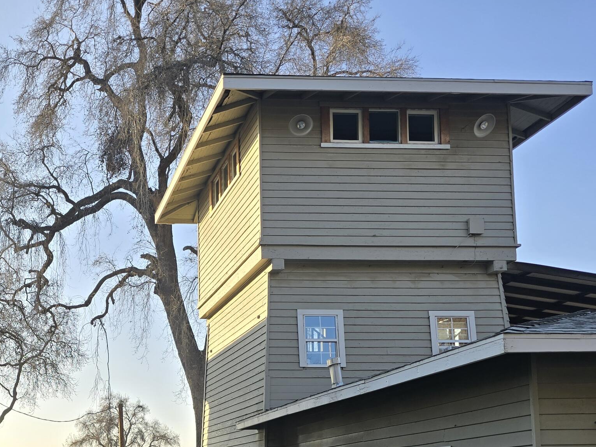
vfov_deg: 30.5
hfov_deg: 38.8
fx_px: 775
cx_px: 49
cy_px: 416
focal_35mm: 45
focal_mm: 6.3
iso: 12
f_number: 1.7
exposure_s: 1/458
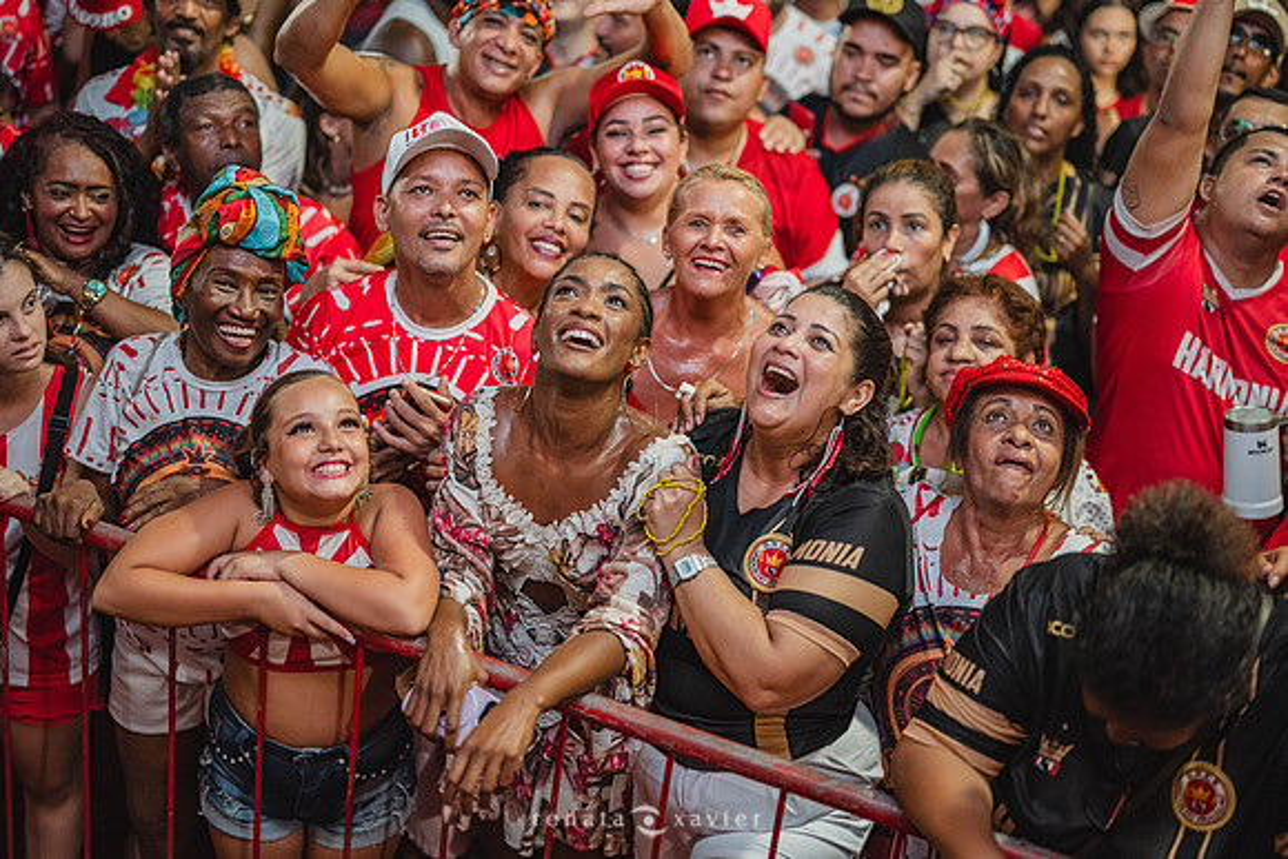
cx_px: 644
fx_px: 1789
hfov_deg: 39.6
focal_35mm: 50
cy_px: 430
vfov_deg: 27.0
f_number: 1.4
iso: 1000
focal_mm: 50
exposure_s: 1/1000
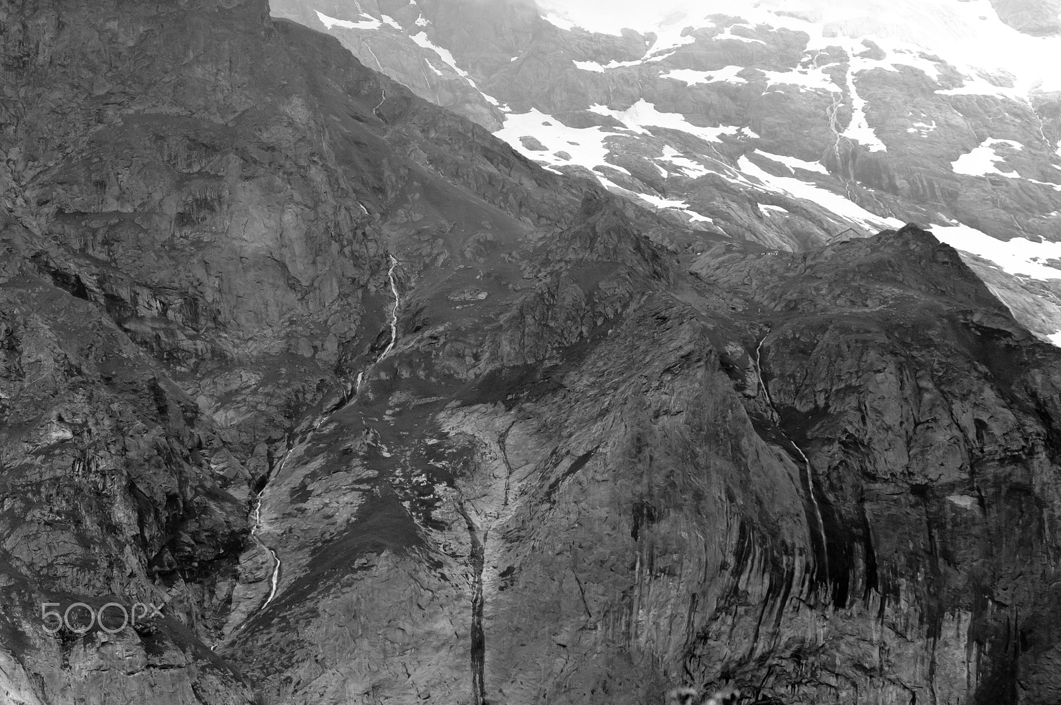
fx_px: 8832
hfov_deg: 6.9
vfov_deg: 4.6
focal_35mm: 300
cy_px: 352
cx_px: 530
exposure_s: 1/350
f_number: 9
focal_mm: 200
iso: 320
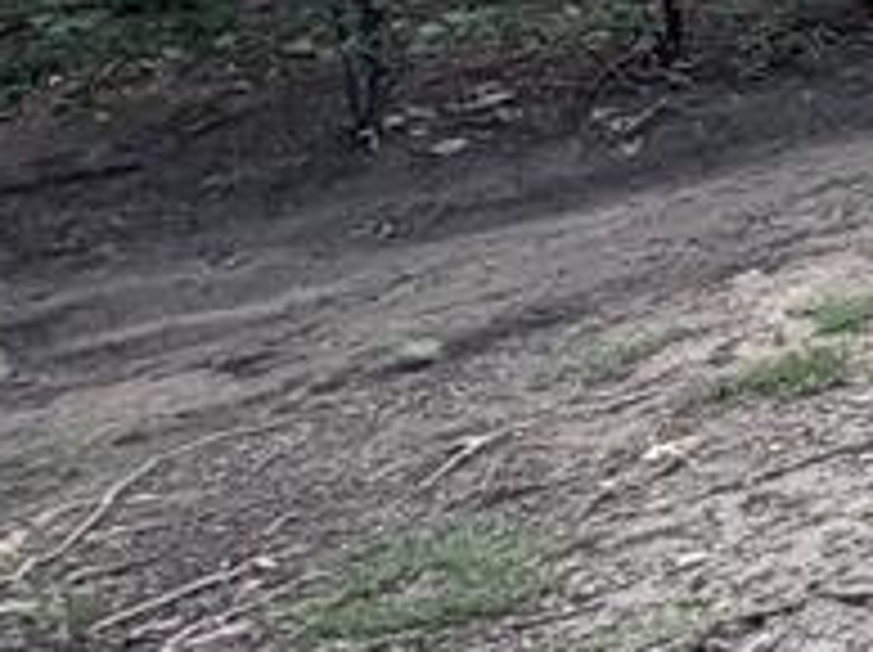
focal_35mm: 74
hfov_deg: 13.9
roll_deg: +0.4
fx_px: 1864
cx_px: 2250
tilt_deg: -9.5
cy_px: -265
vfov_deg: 18.1
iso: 64
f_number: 2.2
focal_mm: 2.22
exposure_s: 1/188
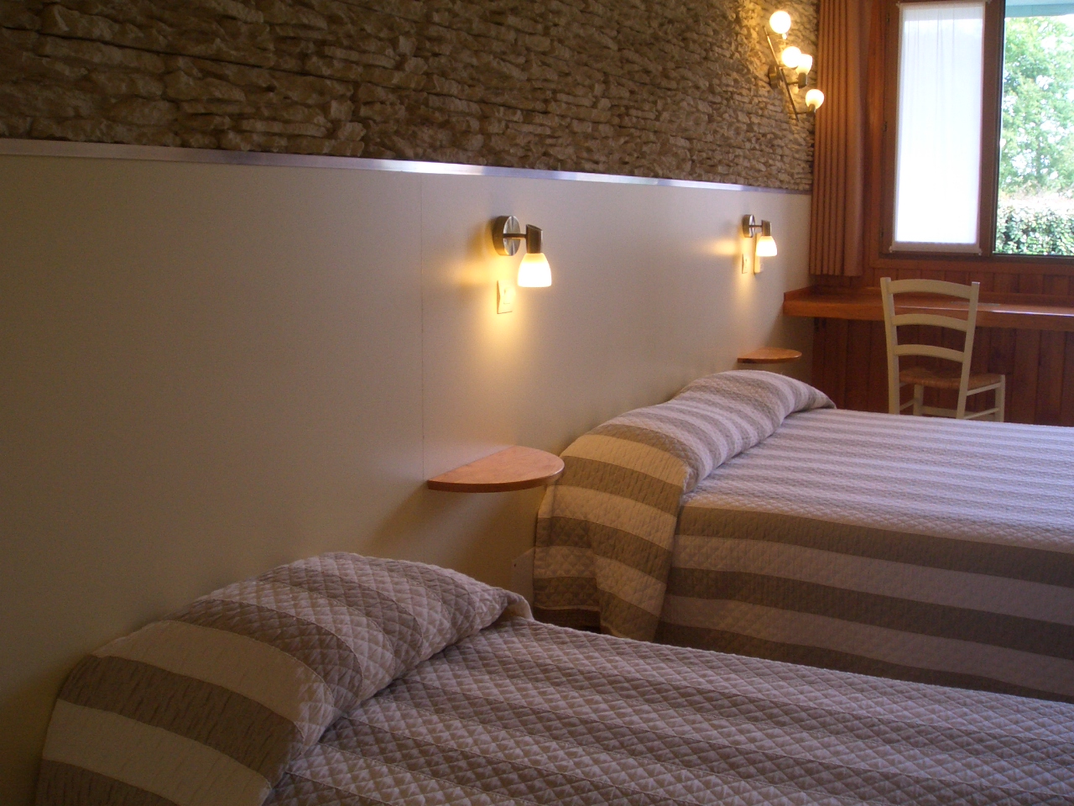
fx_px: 1117
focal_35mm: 36
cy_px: 403
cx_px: 537
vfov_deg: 39.7
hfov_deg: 51.4
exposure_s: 1/50
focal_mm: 4.8
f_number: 4
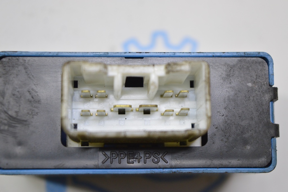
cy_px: 96
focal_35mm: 82
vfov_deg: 16.5
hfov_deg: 24.6
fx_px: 659
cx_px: 144
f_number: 5.6
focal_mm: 55
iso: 800
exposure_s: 1/60
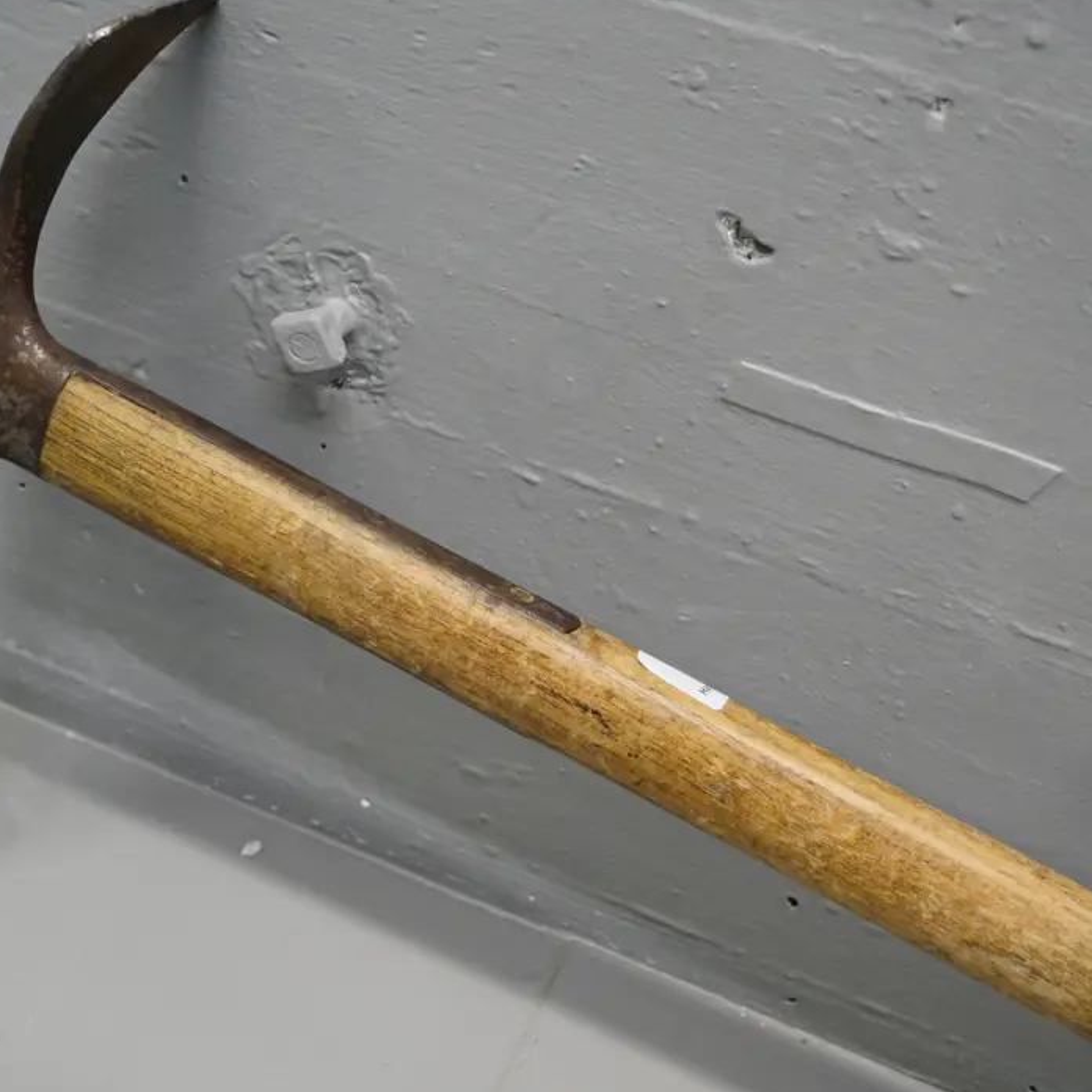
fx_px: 1856
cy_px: 508
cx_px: 389
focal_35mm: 52
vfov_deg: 32.8
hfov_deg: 32.6
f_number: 5
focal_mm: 20
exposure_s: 1/80
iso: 1600
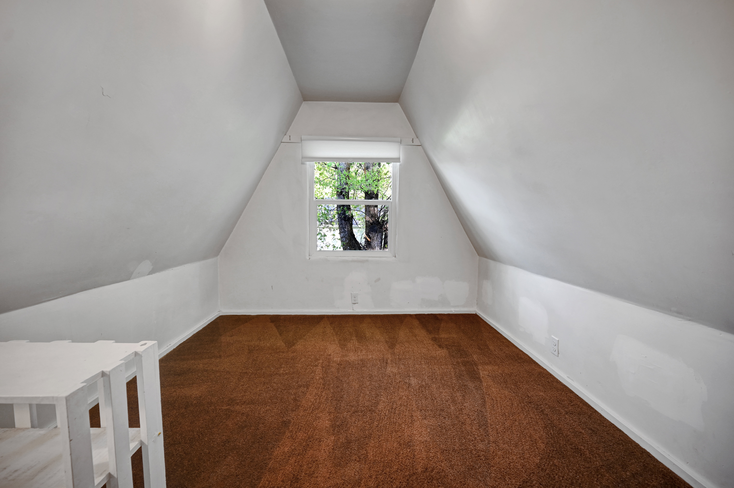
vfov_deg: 81.1
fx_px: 285
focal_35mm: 14
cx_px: 367
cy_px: 244
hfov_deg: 104.3
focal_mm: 14
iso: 640
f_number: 4
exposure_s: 1/40
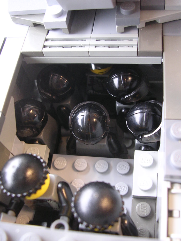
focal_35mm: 39
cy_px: 122
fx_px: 272
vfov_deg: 47.9
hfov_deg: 36.8
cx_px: 92
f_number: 2.8
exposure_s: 1/3.5
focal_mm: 5.8
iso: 152
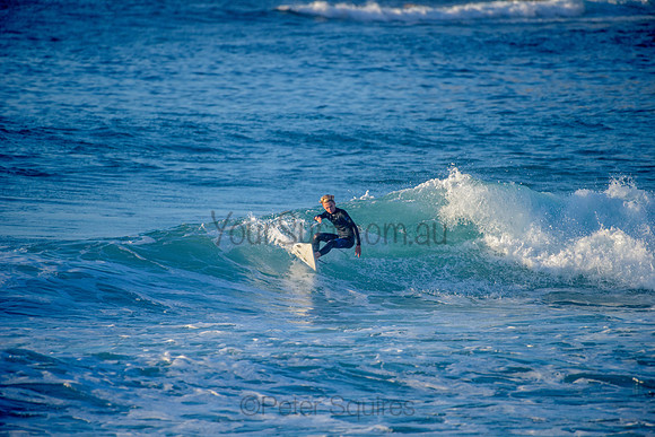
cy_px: 218
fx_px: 9099
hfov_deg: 4.1
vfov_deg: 2.8
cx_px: 328
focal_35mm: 500
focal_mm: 500
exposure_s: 1/2000
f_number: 5.6
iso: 360
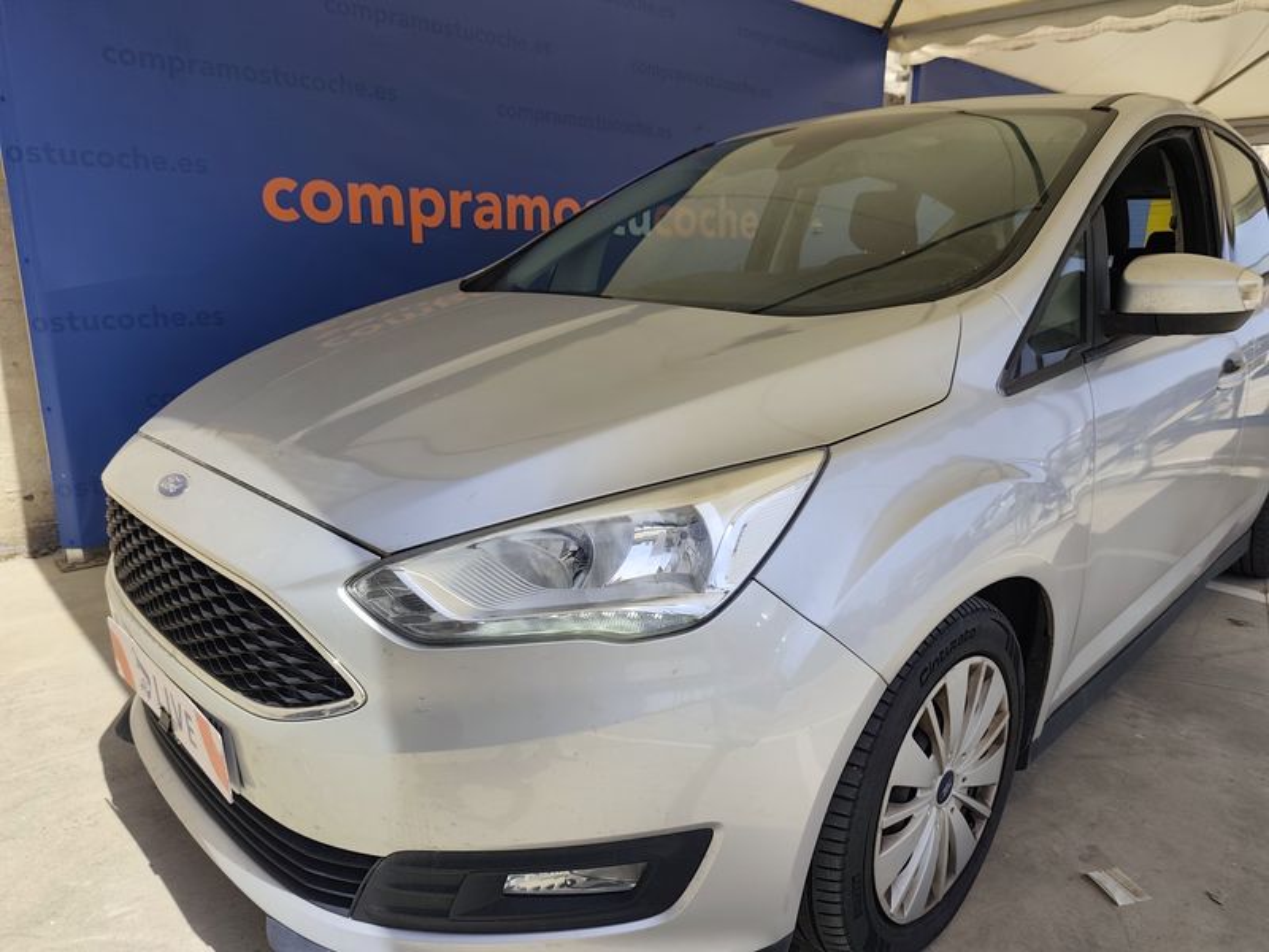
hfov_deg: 73.9
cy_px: 476
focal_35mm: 23
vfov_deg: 58.9
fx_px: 843
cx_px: 634
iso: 50
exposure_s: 1/603
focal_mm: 6.19
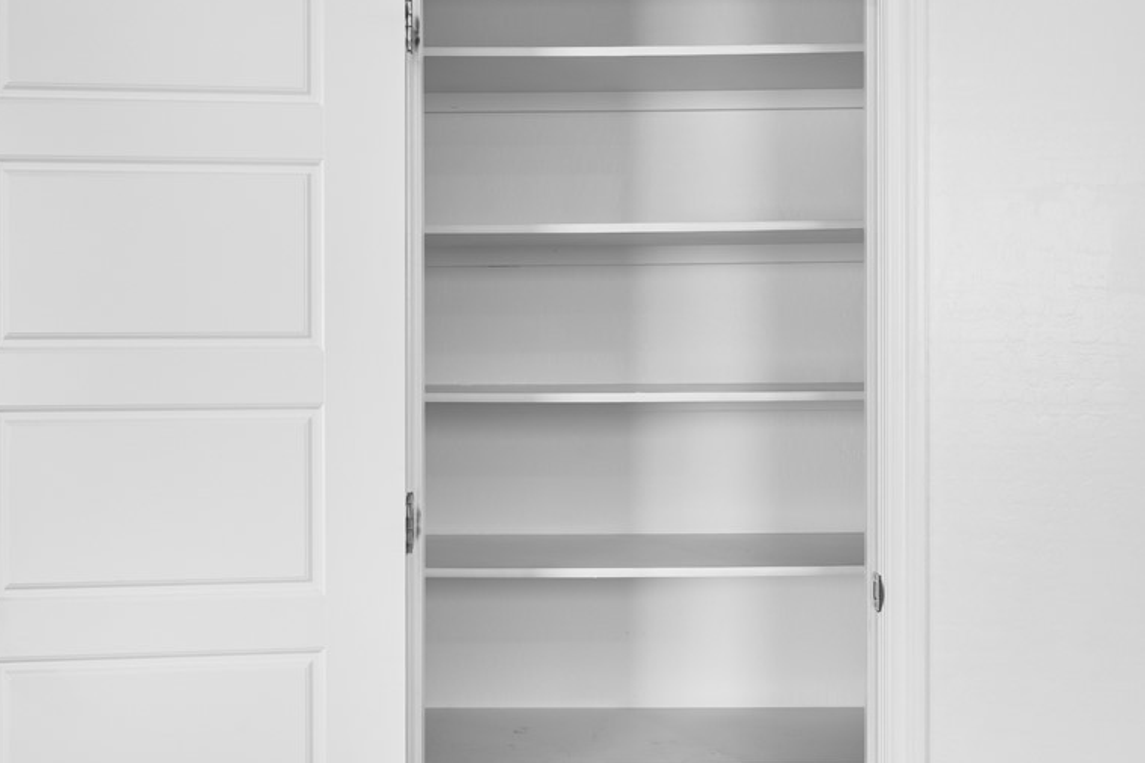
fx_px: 1367
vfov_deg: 31.2
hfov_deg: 45.4
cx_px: 631
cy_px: 357
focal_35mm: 43
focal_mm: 20
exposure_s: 1/13
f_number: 8
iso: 400
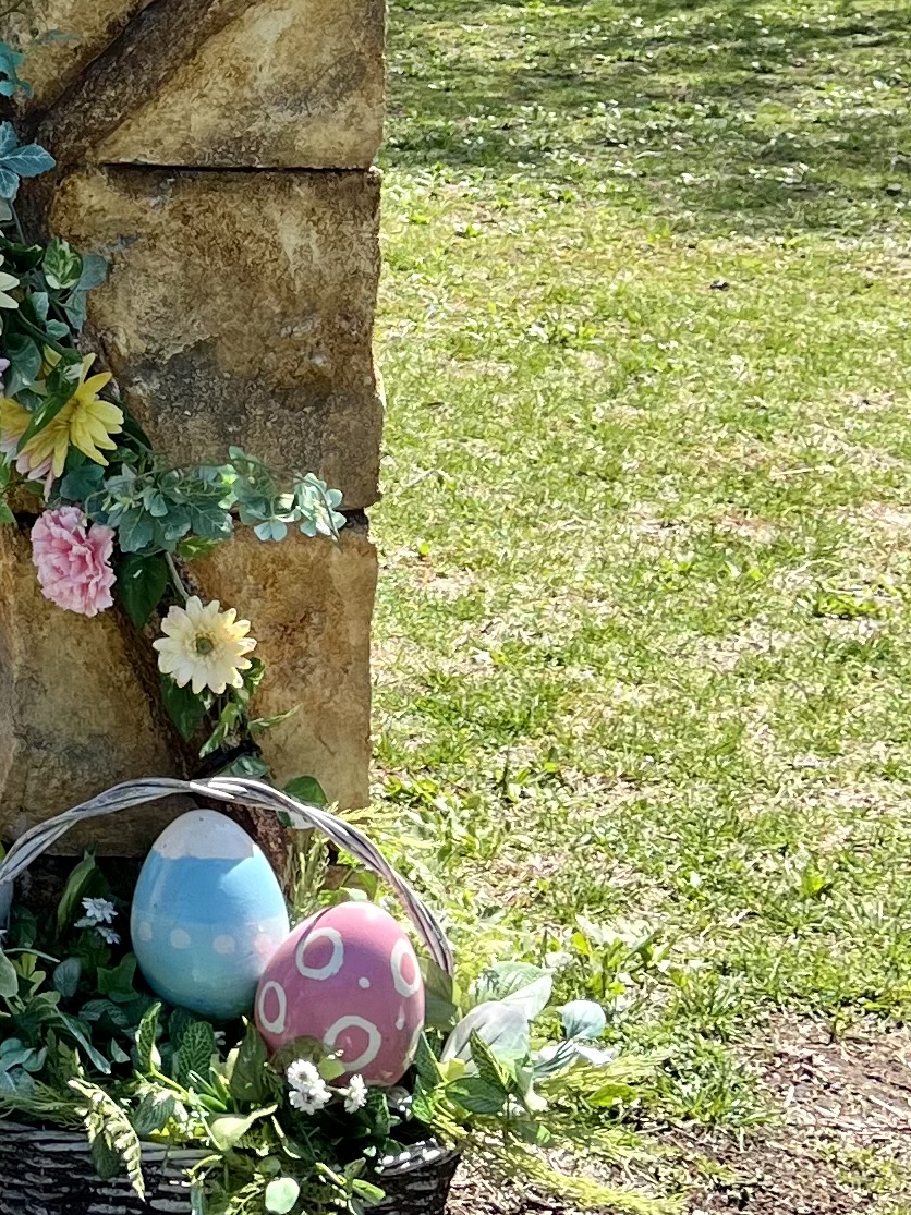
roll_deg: -0.8
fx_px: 3299
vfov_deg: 20.1
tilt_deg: -7.6
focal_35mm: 94
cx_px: -690
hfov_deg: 14.1
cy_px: -66
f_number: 1.6
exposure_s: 1/1862
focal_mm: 5.1
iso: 50
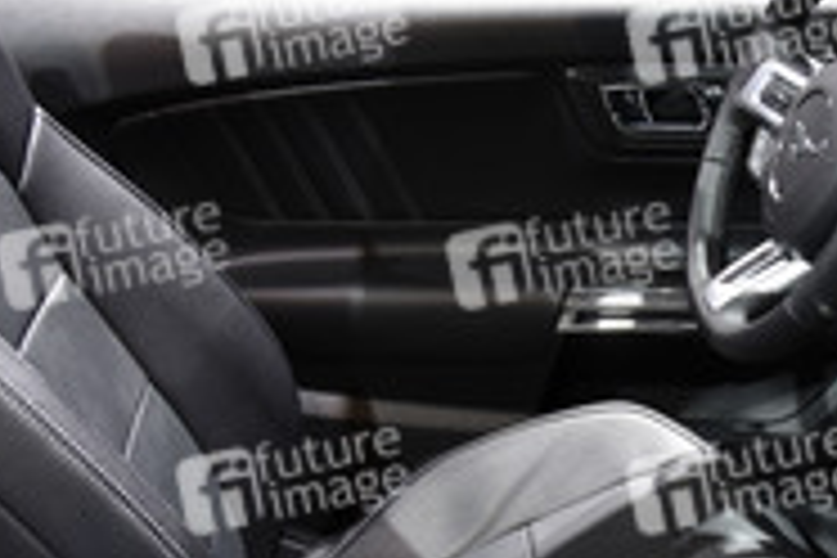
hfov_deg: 33.8
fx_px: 1348
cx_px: 619
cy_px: 369
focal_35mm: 58
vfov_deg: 23.3
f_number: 5.6
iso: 1600
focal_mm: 24
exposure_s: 1/100
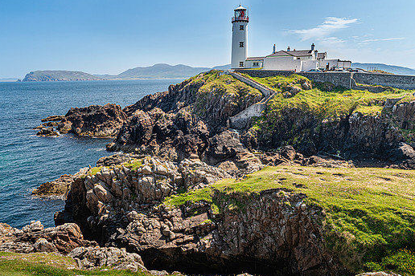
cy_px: 140
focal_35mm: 27
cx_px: 189
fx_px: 311
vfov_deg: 47.9
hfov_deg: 67.3
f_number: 11
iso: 200
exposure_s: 1/60
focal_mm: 24
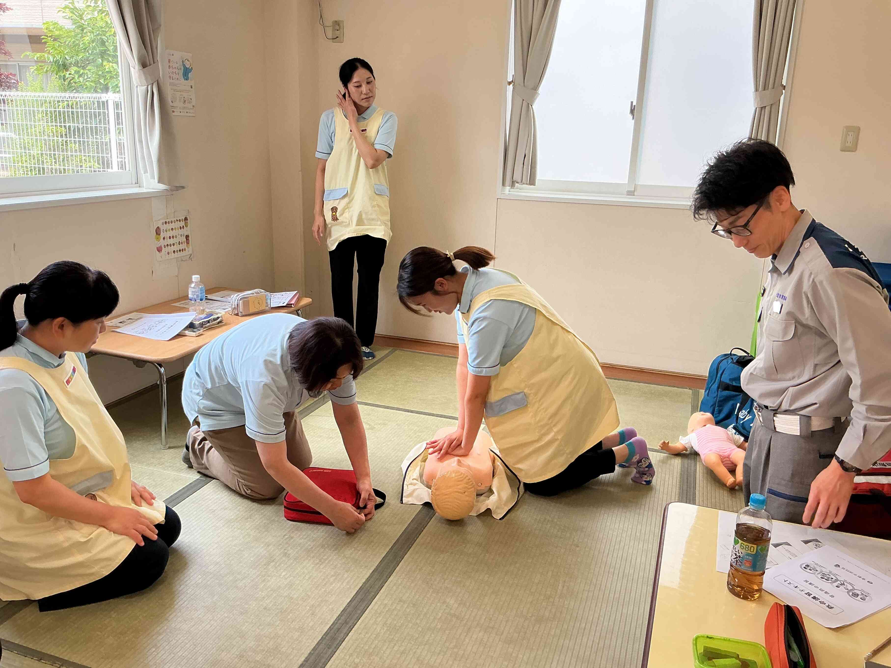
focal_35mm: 29
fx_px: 746
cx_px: 446
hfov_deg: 61.7
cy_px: 334
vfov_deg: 48.2
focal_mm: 3
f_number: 1.8
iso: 32
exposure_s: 1/168
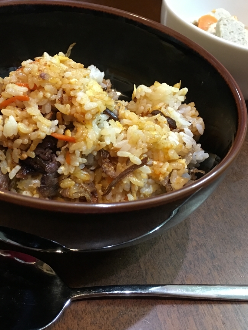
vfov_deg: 47.9
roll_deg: -9.7
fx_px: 373
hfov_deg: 36.6
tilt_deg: -42.9
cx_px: 92
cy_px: 164
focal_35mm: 39
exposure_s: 1/15
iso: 125
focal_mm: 4.15
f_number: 2.2
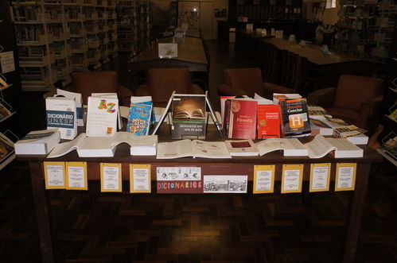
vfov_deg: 39.8
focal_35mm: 33
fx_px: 363
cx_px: 198
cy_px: 132
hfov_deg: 57.3
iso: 800
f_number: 9
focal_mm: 22
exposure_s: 1/60
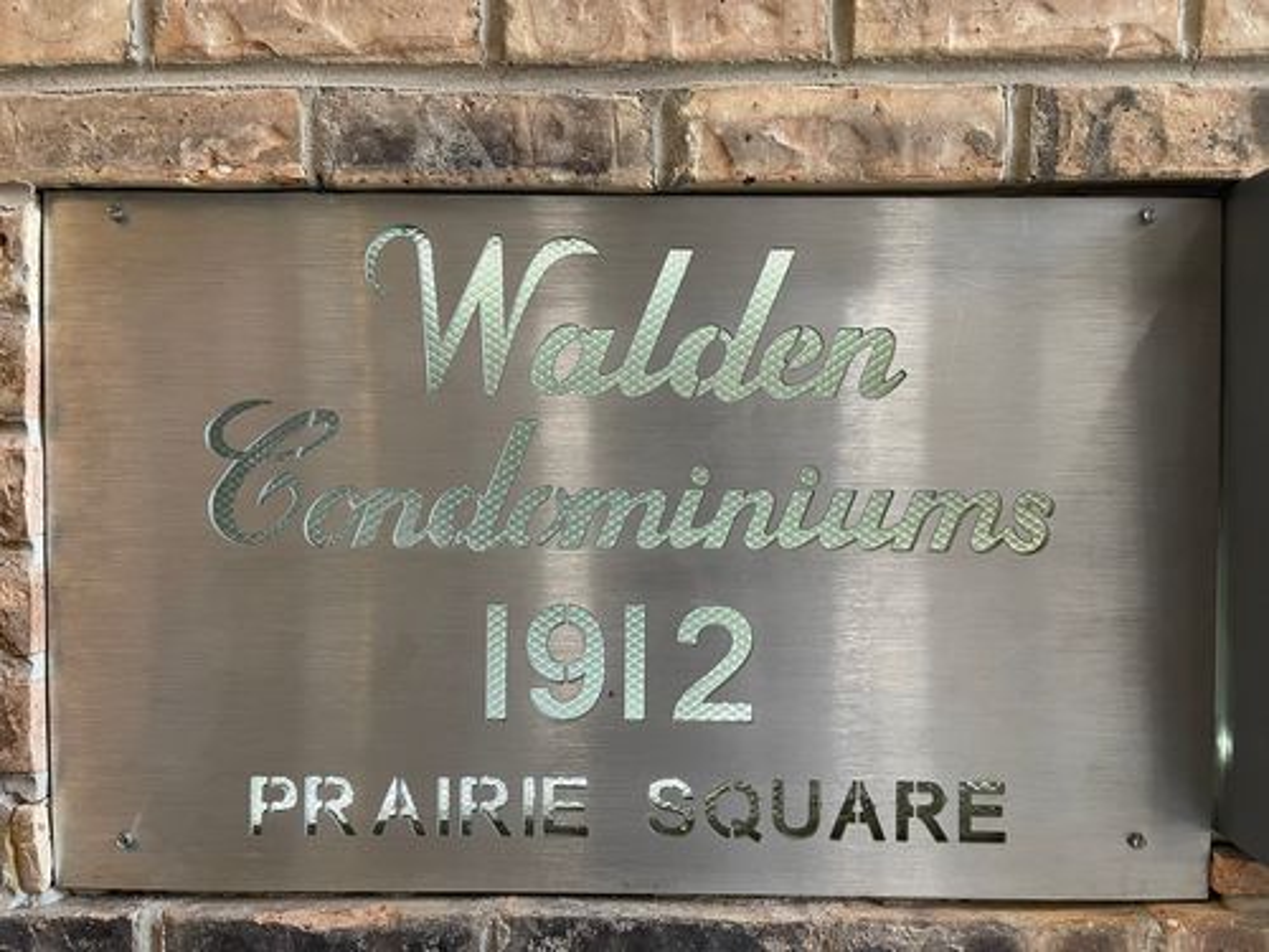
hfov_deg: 69.4
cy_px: 476
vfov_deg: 54.9
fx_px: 916
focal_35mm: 25
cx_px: 634
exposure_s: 1/60
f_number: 1.6
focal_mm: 5.1
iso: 200
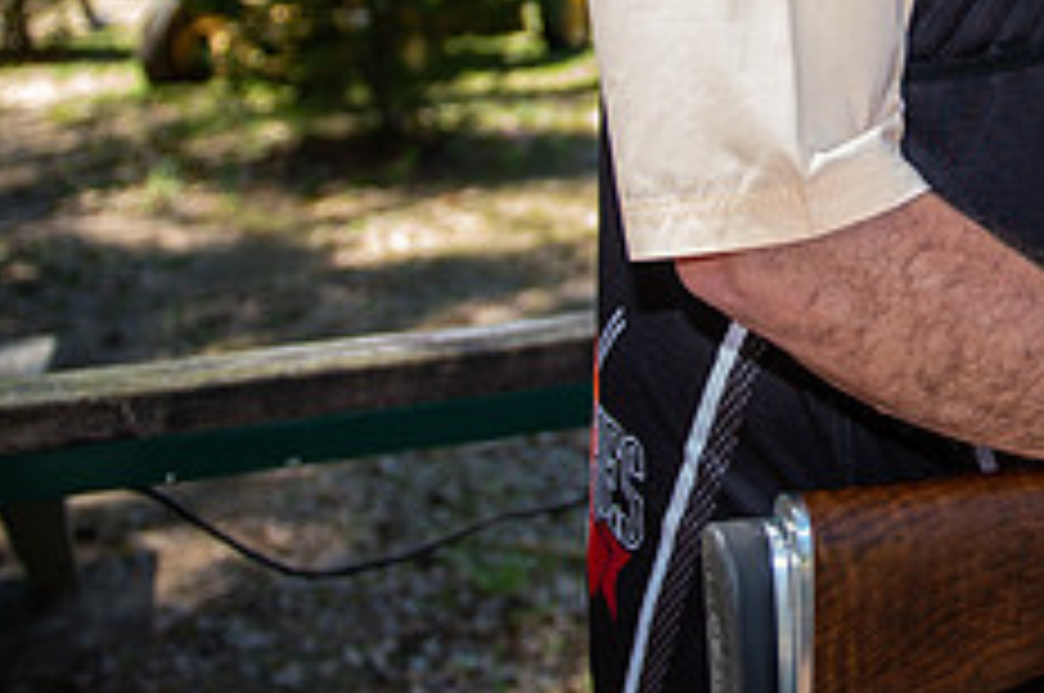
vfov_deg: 21.6
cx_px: 1071
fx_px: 1738
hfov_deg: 30.8
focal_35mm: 60
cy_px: -36
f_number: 2.8
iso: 50
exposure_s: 1/160
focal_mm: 24
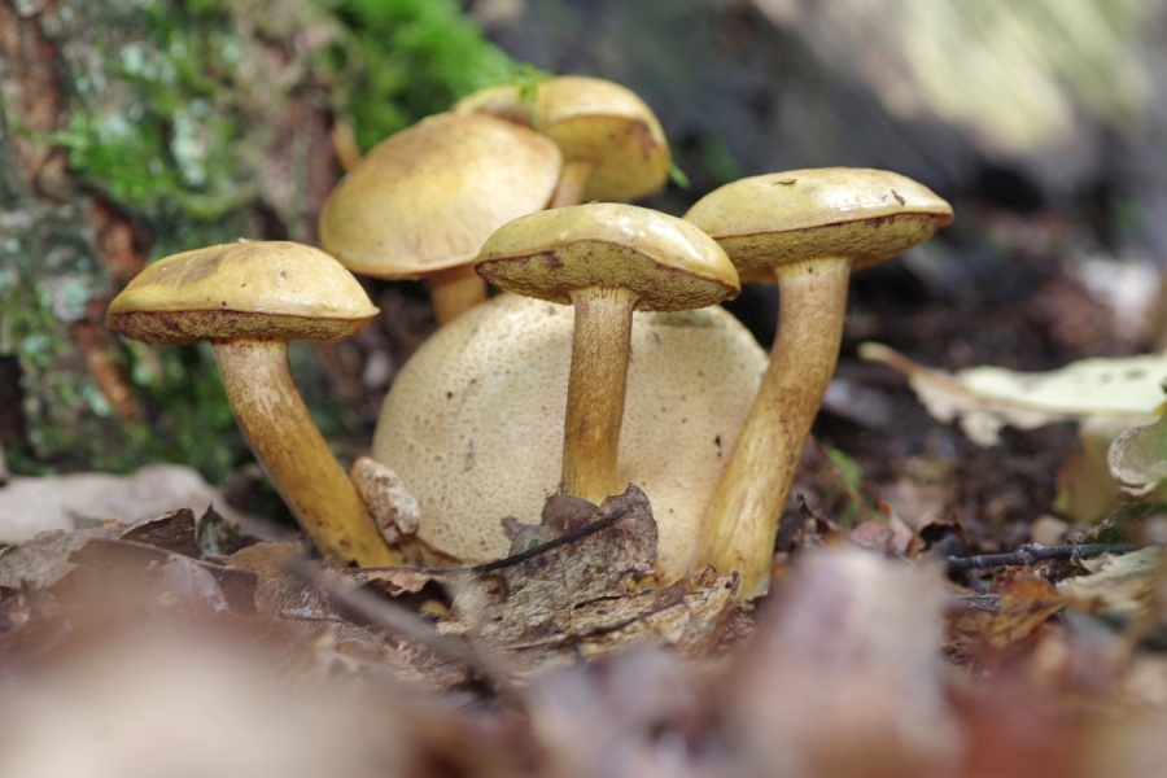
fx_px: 4376
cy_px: 389
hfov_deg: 15.2
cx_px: 584
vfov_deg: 10.2
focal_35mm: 135
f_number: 5.6
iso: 100
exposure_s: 1/6
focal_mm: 90
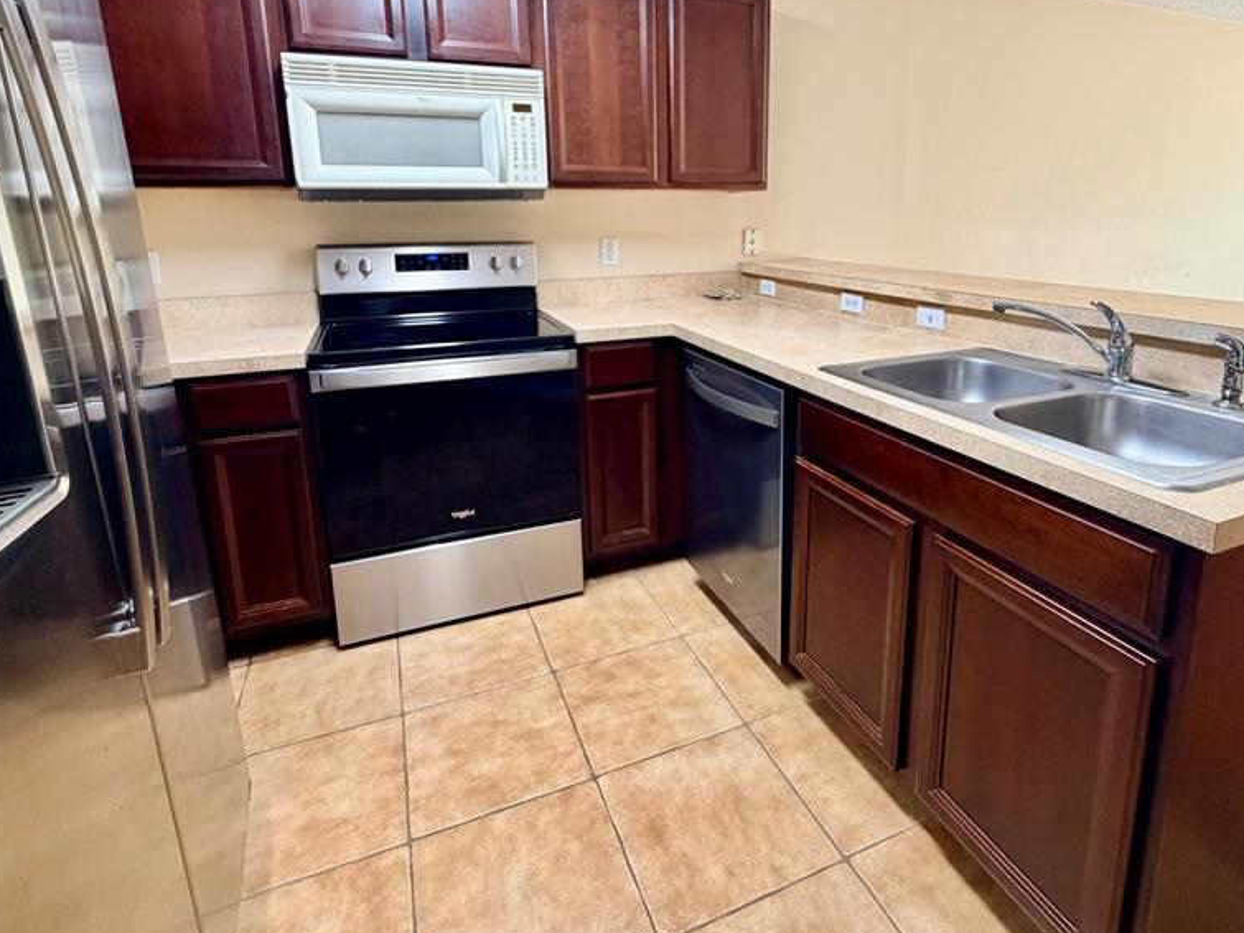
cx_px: 676
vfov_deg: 67.6
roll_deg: +0.6
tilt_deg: -11.9
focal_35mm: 19
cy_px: 349
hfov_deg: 84.5
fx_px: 683
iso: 250
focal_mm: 2.22
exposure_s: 1/60
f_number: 2.2
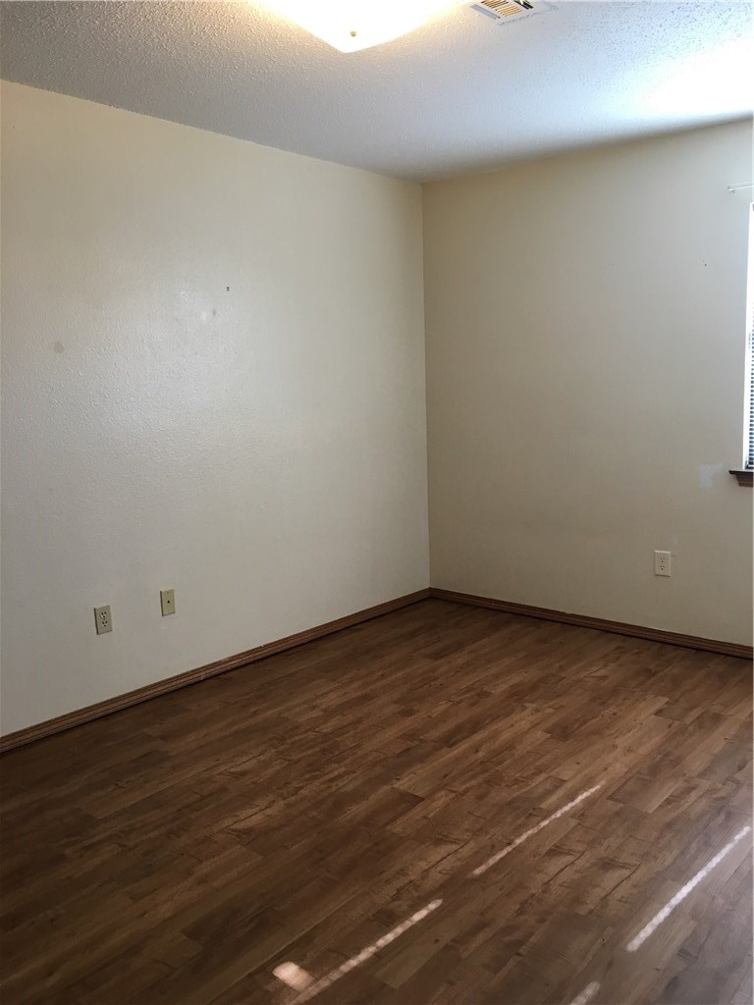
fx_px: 842
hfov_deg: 48.2
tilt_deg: -9.3
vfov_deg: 61.7
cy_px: 502
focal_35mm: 29
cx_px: 377
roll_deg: +2.6
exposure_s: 1/30
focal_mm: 4.15
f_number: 2.2
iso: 40
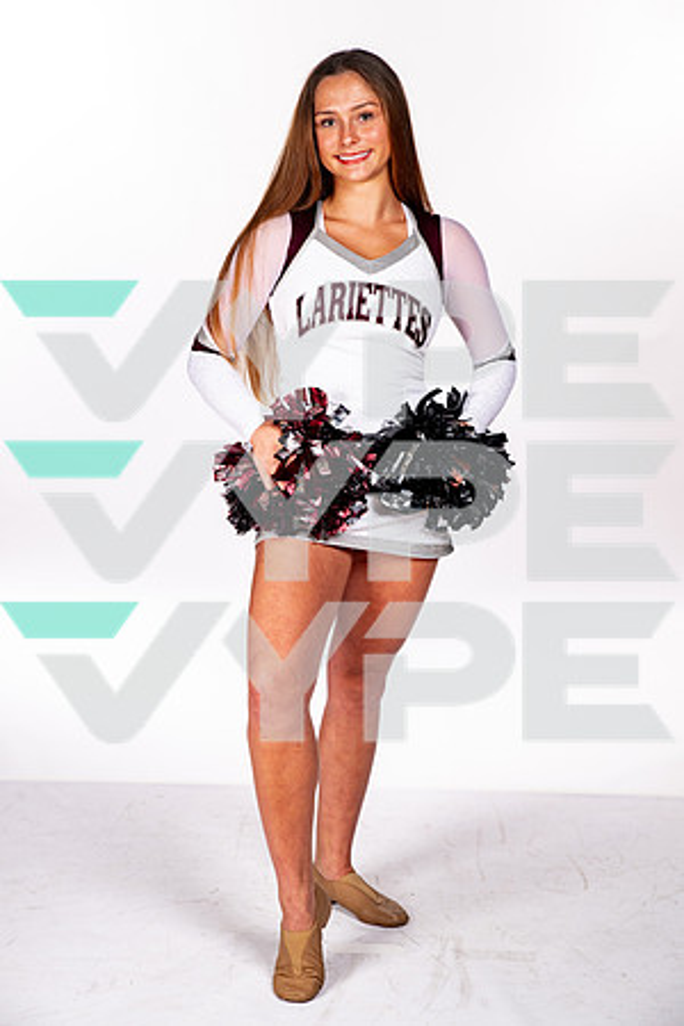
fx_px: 1995
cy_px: 513
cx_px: 342
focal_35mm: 70
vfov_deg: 28.8
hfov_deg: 19.5
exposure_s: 1/320
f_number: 7.1
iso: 250
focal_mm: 70
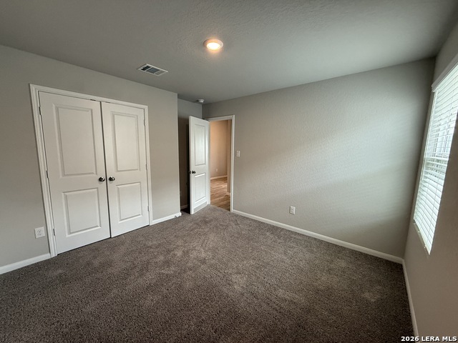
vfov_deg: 85.7
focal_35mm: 14
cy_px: 172
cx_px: 229
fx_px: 185
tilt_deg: -7.6
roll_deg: -0.6
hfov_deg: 102.1
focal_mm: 2.22
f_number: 2.2
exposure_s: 1/120
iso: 250
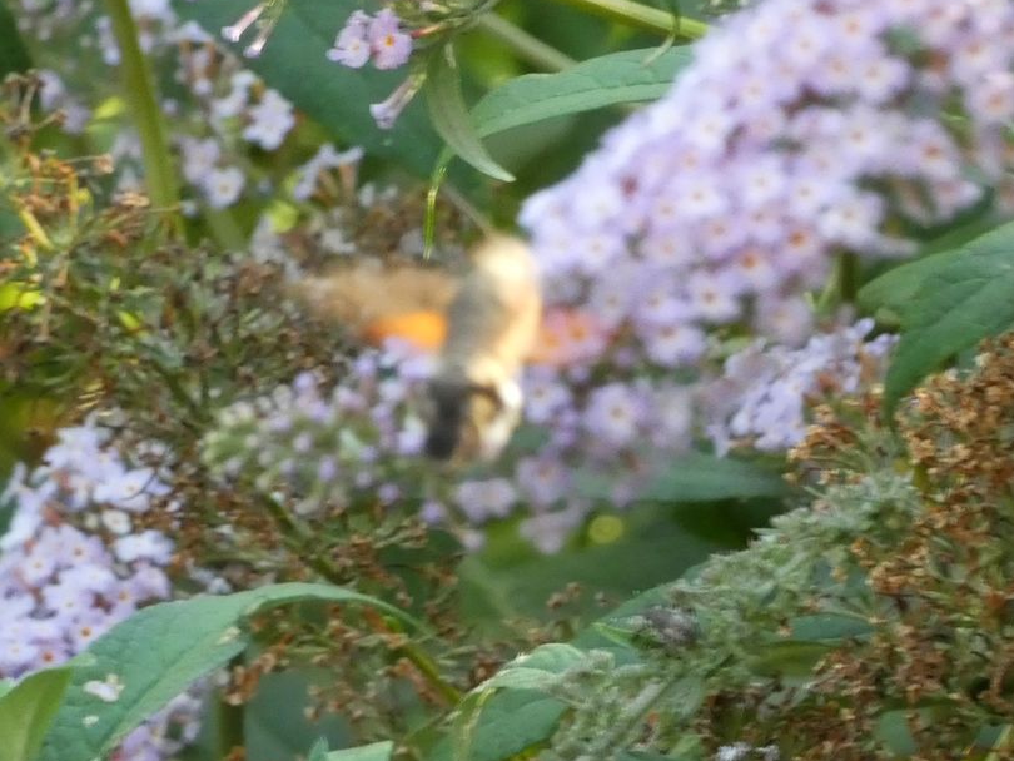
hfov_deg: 5.2
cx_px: 513
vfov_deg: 3.9
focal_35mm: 381
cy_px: 367
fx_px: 11164
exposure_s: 1/80
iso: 640
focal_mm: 64.9
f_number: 5.6
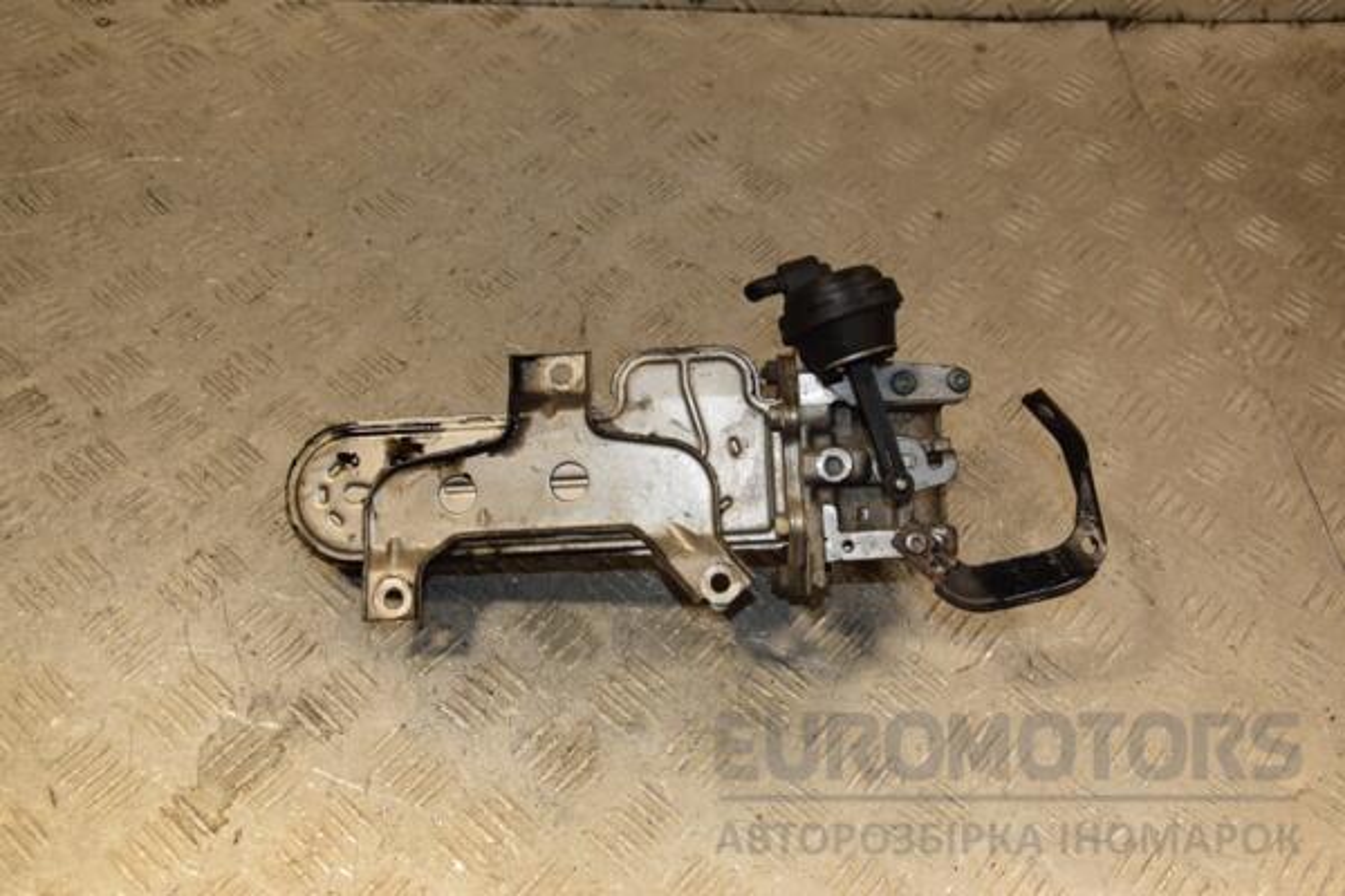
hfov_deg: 53.1
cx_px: 672
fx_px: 1345
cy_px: 448
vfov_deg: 36.9
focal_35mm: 36
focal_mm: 24
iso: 800
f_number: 5.6
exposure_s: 1/200
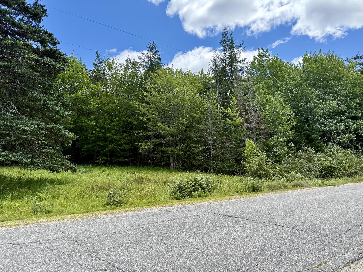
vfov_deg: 56.8
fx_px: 252
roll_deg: +1.3
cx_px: 182
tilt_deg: +6.9
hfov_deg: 71.6
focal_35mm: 24
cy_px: 136
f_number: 1.78
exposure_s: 1/2445
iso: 100
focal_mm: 6.76
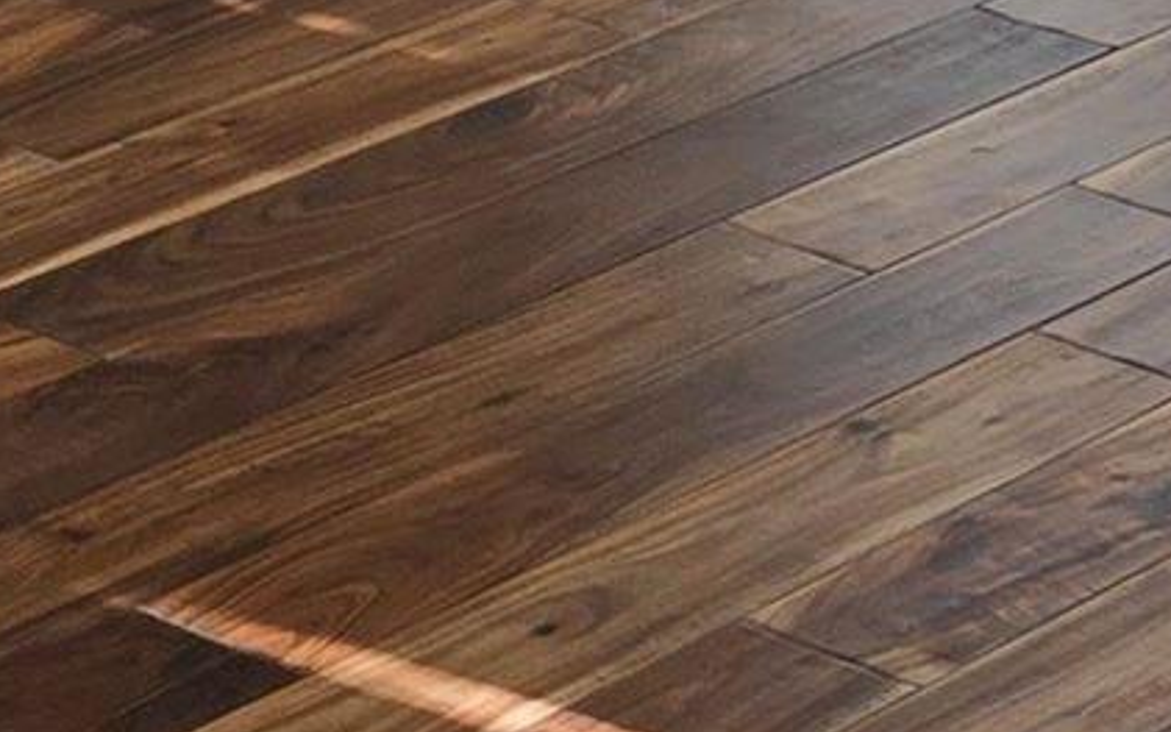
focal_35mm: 178
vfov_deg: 6.2
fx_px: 5680
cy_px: -2110
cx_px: 2373
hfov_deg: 10.7
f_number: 1.8
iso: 50
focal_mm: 5.4
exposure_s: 1/120
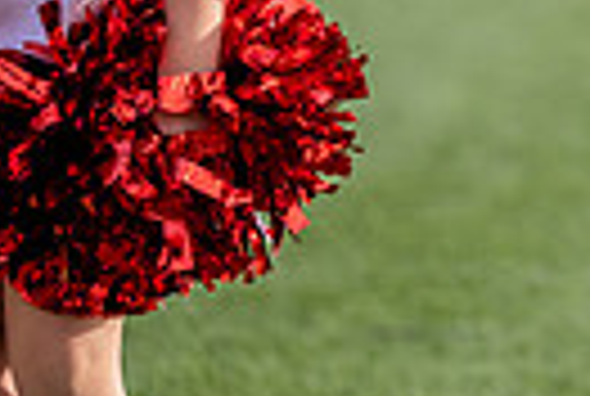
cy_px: -86
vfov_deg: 1.6
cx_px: 995
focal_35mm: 838
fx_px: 13765
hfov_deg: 2.4
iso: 250
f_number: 2.8
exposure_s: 1/2500
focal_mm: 165
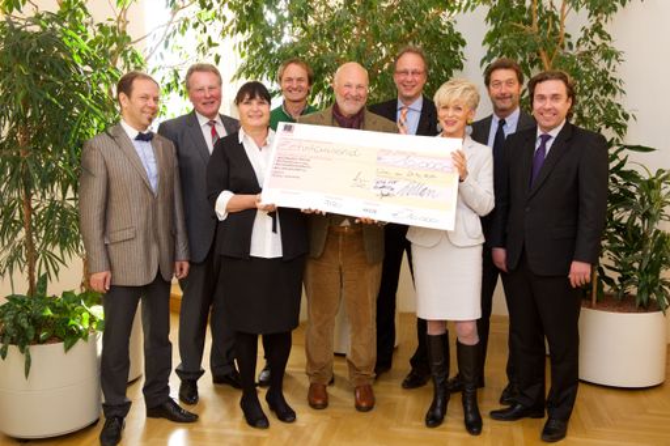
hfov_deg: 50.7
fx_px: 707
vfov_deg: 35.0
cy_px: 223
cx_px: 335
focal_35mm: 38
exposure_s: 1/100
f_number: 8
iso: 2000
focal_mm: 38
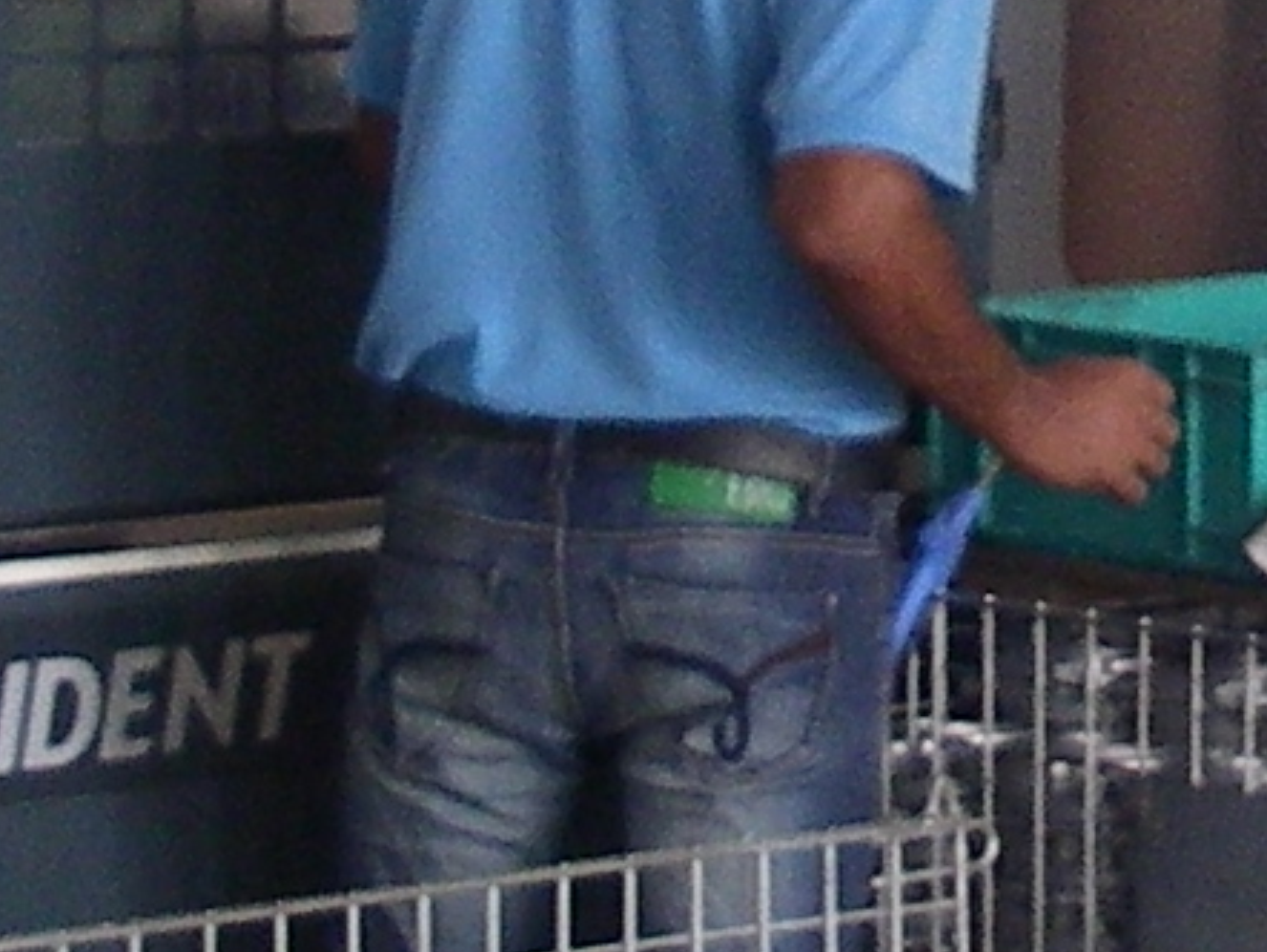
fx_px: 8862
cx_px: 1640
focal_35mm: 242
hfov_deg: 8.1
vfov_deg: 6.1
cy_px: 29
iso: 125
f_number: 3.3
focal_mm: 6.3
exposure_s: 1/50
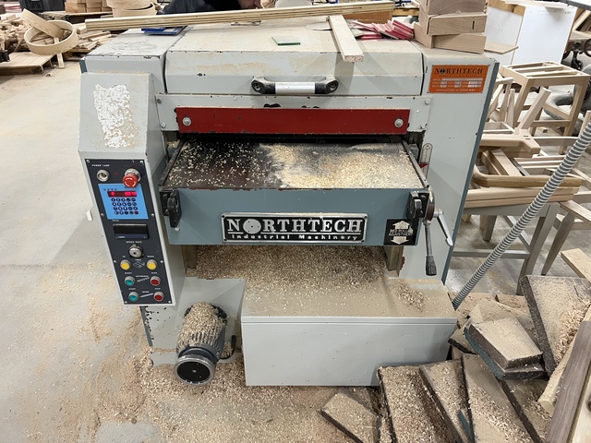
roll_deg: -0.2
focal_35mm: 26
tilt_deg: -33.1
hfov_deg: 67.3
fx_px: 444
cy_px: 222
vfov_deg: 53.1
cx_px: 296
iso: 160
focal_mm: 5.7
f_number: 1.5
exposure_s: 1/60
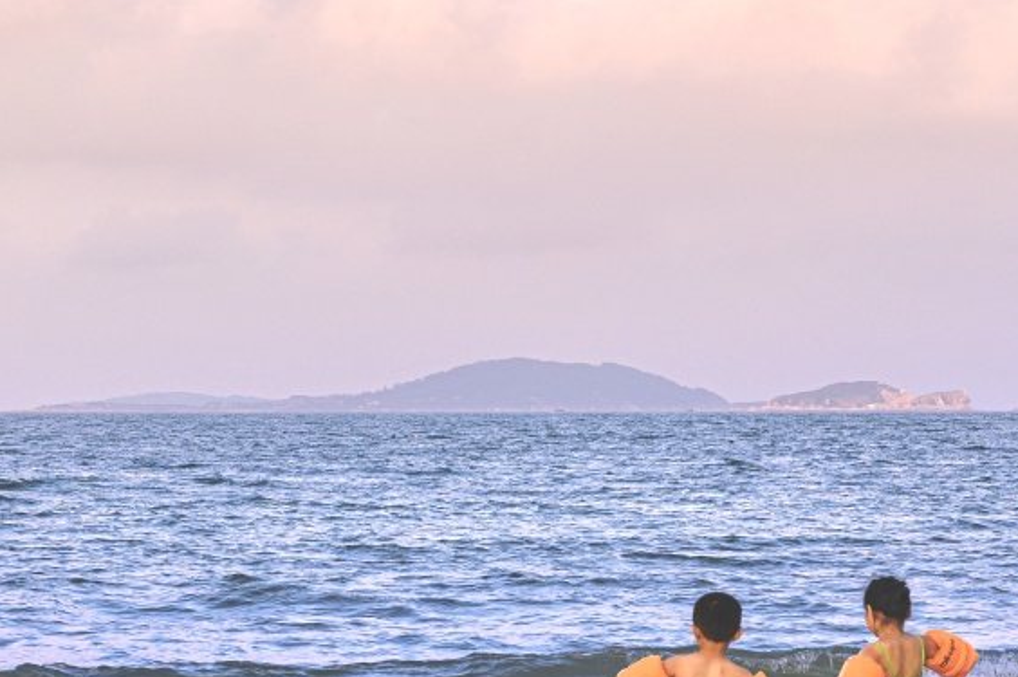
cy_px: 224
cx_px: 155
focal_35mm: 149
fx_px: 4210
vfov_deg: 9.2
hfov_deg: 13.7
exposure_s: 1/100
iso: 100
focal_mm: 70
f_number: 8
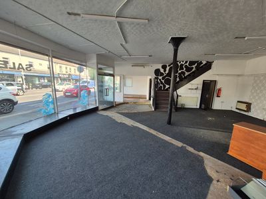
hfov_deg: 106.2
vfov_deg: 89.9
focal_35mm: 13
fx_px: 100
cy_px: 100
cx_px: 133
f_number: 2.2
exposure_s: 1/156
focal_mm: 1.74
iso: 50
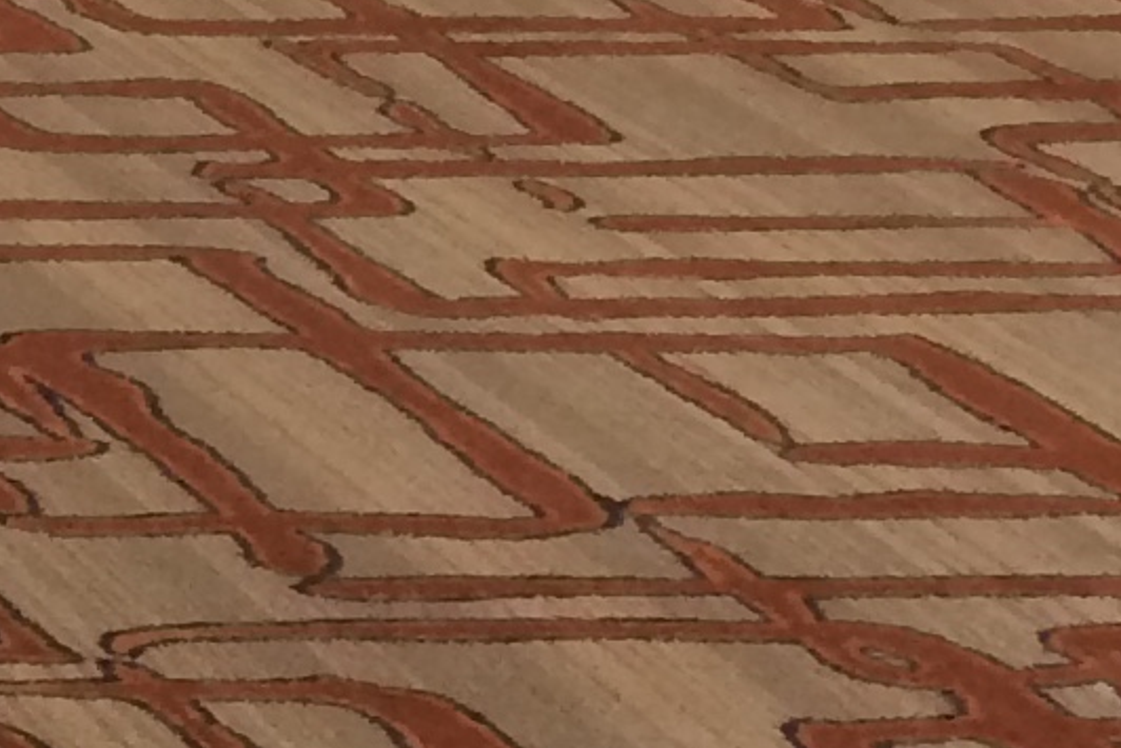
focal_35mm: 185
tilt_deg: -15.9
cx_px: -1871
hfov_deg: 9.5
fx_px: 5762
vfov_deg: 7.4
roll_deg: +0.4
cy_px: 190
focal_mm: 4.15
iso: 100
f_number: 2.2
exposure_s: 1/33
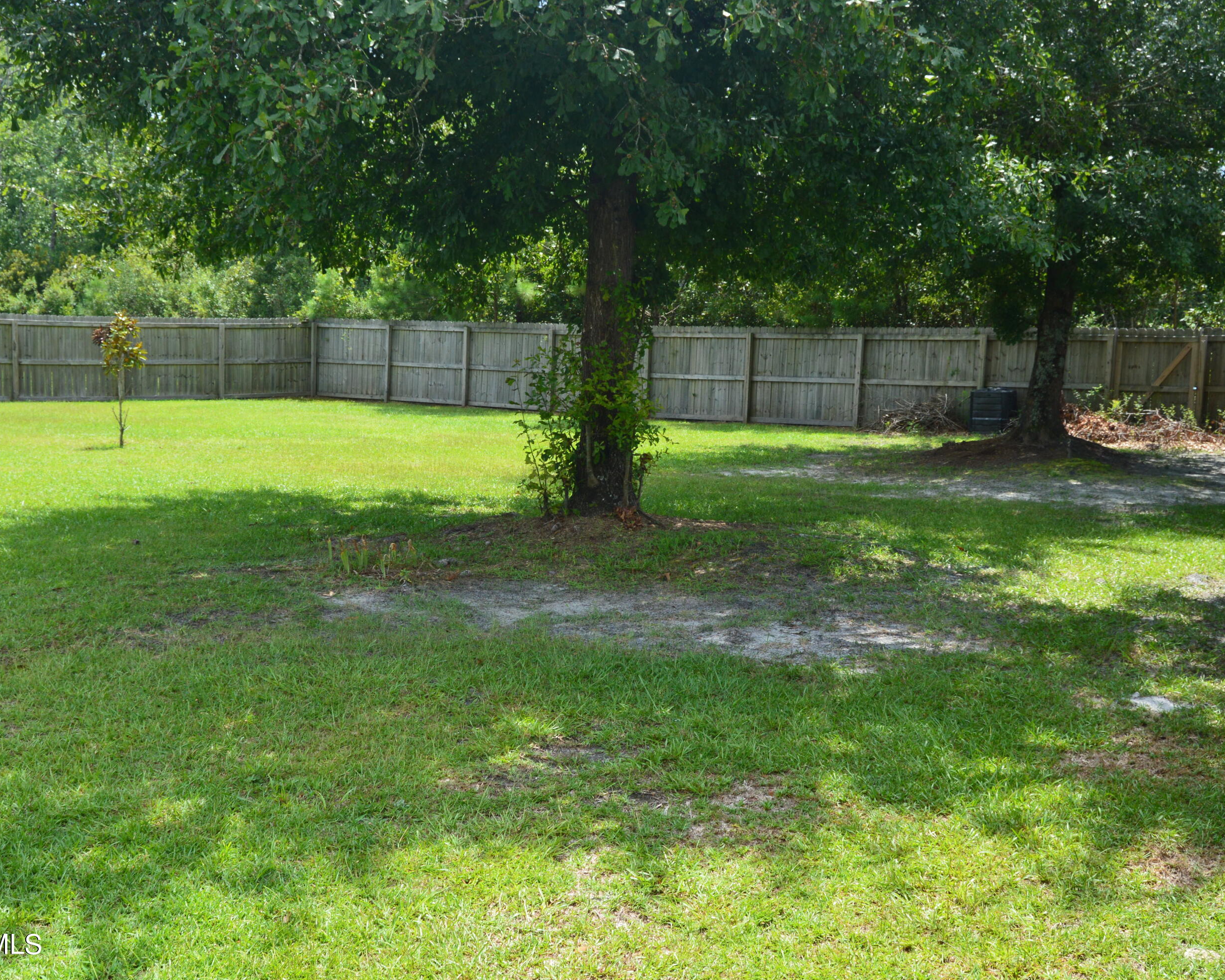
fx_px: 1486
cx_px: 579
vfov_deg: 36.5
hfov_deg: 44.8
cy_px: 487
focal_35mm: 41
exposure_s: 1/320
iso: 400
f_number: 10
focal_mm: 24
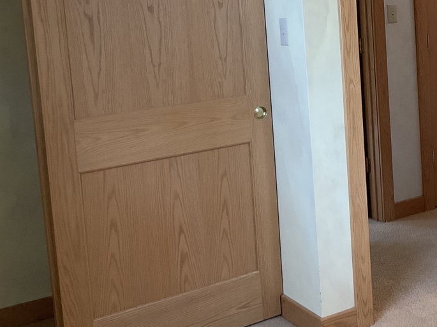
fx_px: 770
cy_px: 64
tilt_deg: -6.2
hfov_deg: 30.5
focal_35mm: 61
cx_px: 379
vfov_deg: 23.6
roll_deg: +2.9
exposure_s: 1/50
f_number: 1.8
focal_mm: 3
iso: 100
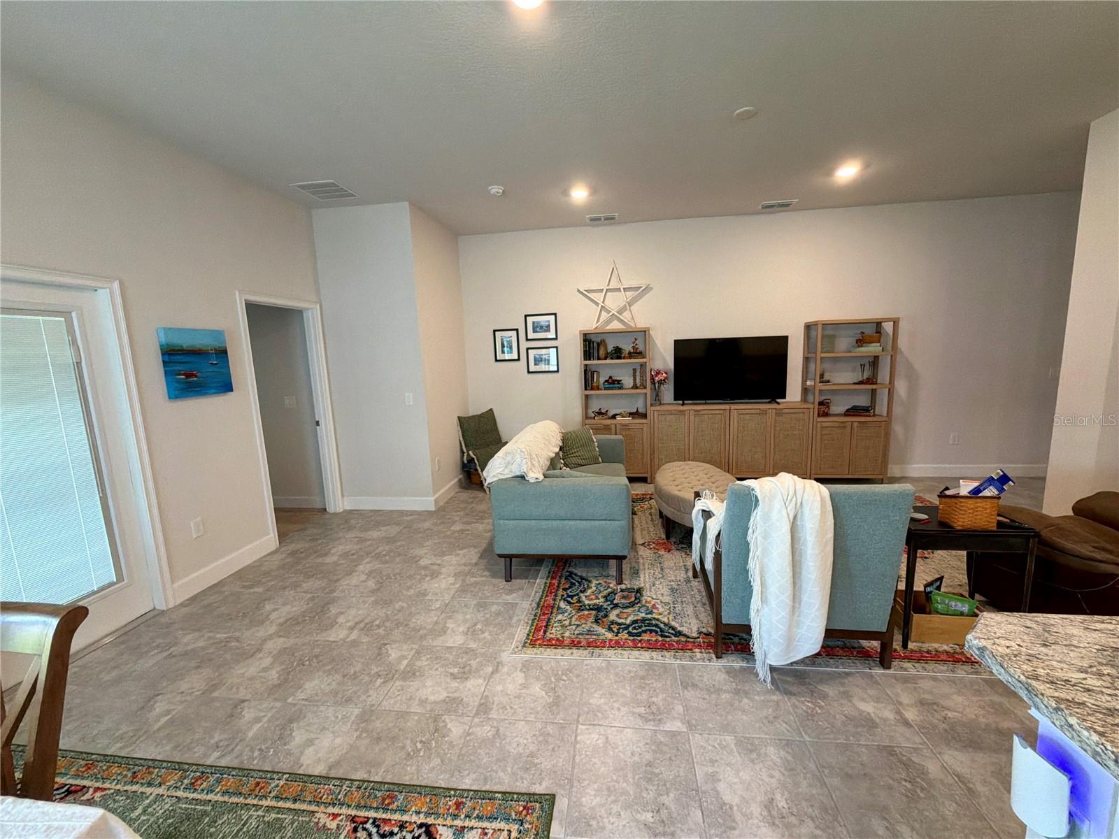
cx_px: 560
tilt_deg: -8.0
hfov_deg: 102.1
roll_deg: +2.2
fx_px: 453
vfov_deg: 85.7
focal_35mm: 14
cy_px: 420
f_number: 2.2
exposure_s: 1/60
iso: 320
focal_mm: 2.22
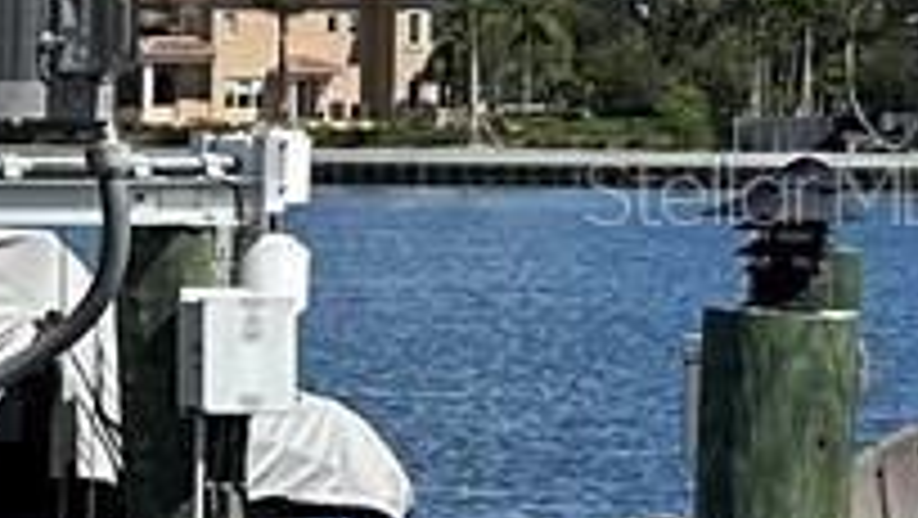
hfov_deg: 7.7
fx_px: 4993
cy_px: 189
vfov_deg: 5.9
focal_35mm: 205
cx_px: -2592
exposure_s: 1/6623
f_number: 1.78
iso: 80
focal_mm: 6.86
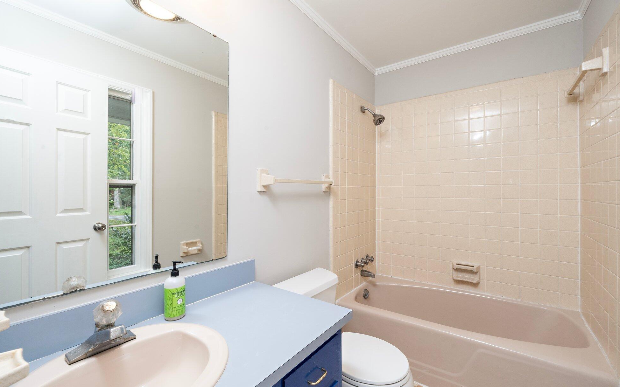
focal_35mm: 15
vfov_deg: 74.7
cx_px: 319
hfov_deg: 101.4
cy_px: 207
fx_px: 253
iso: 640
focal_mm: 14
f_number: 11
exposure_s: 1/25
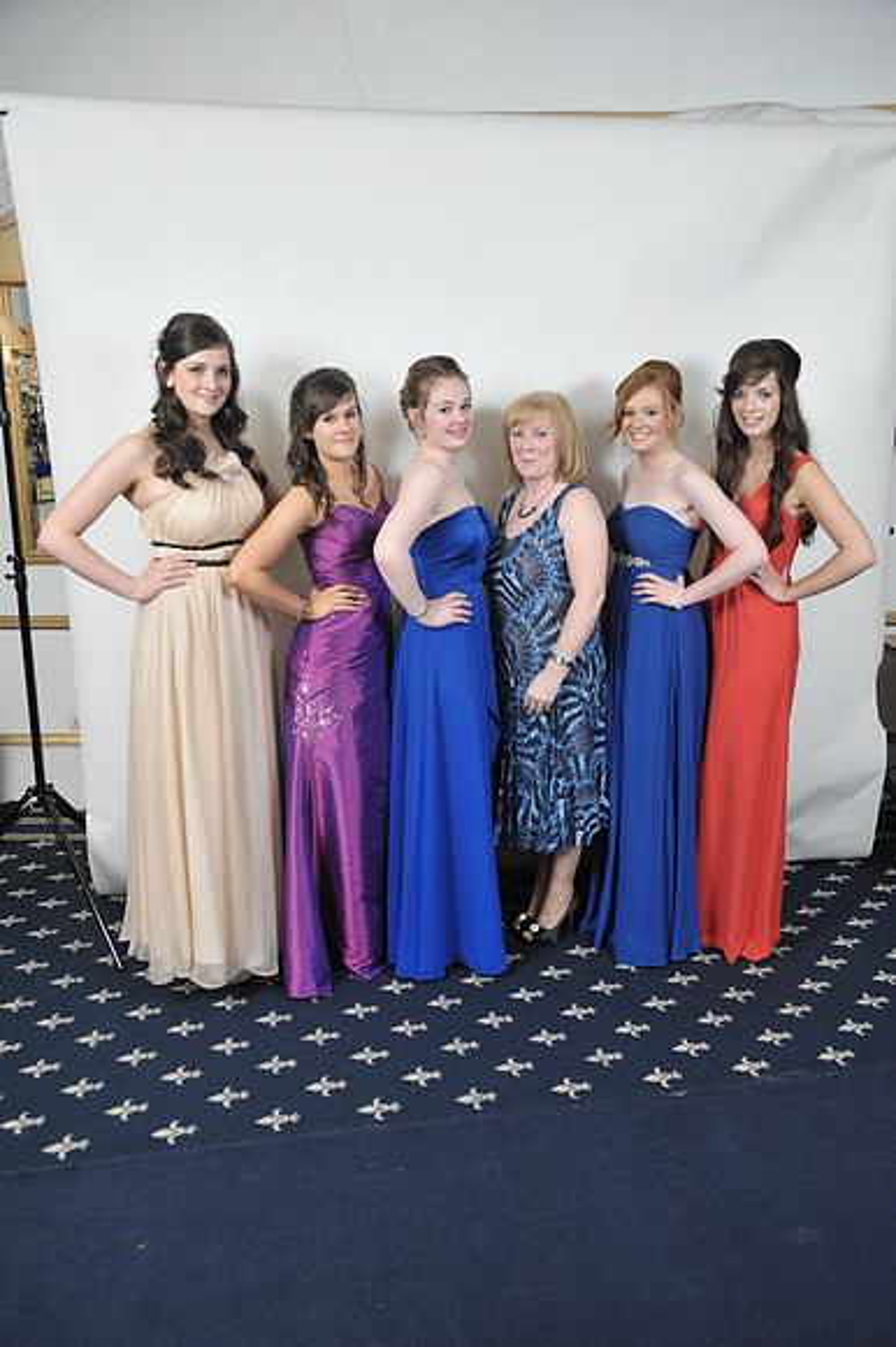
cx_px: 448
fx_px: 1121
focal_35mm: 30
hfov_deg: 43.6
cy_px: 674
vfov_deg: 62.0
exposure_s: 1/160
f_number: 7.1
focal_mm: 30
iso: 1000
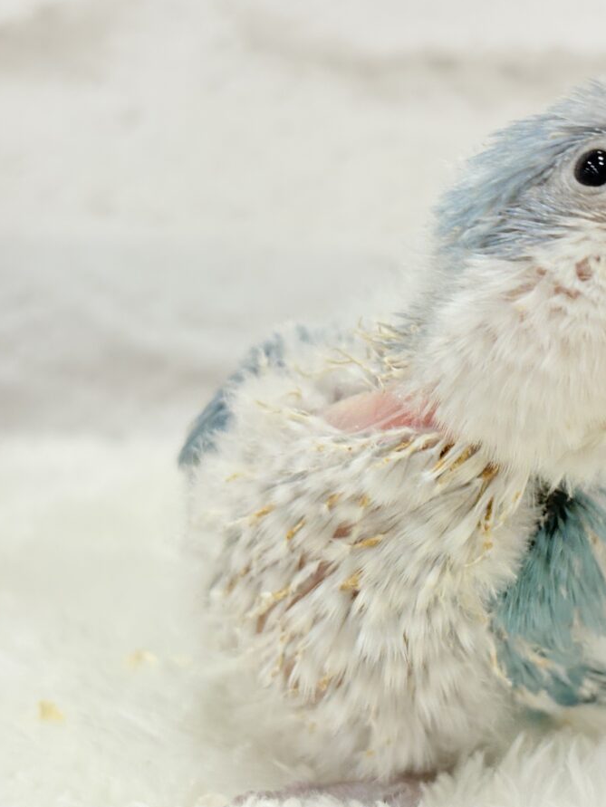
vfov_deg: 27.8
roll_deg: -2.3
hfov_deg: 20.8
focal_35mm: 70
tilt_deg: -5.5
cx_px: 476
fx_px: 1633
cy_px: 402
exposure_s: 1/100
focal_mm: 5.96
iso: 80
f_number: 1.6
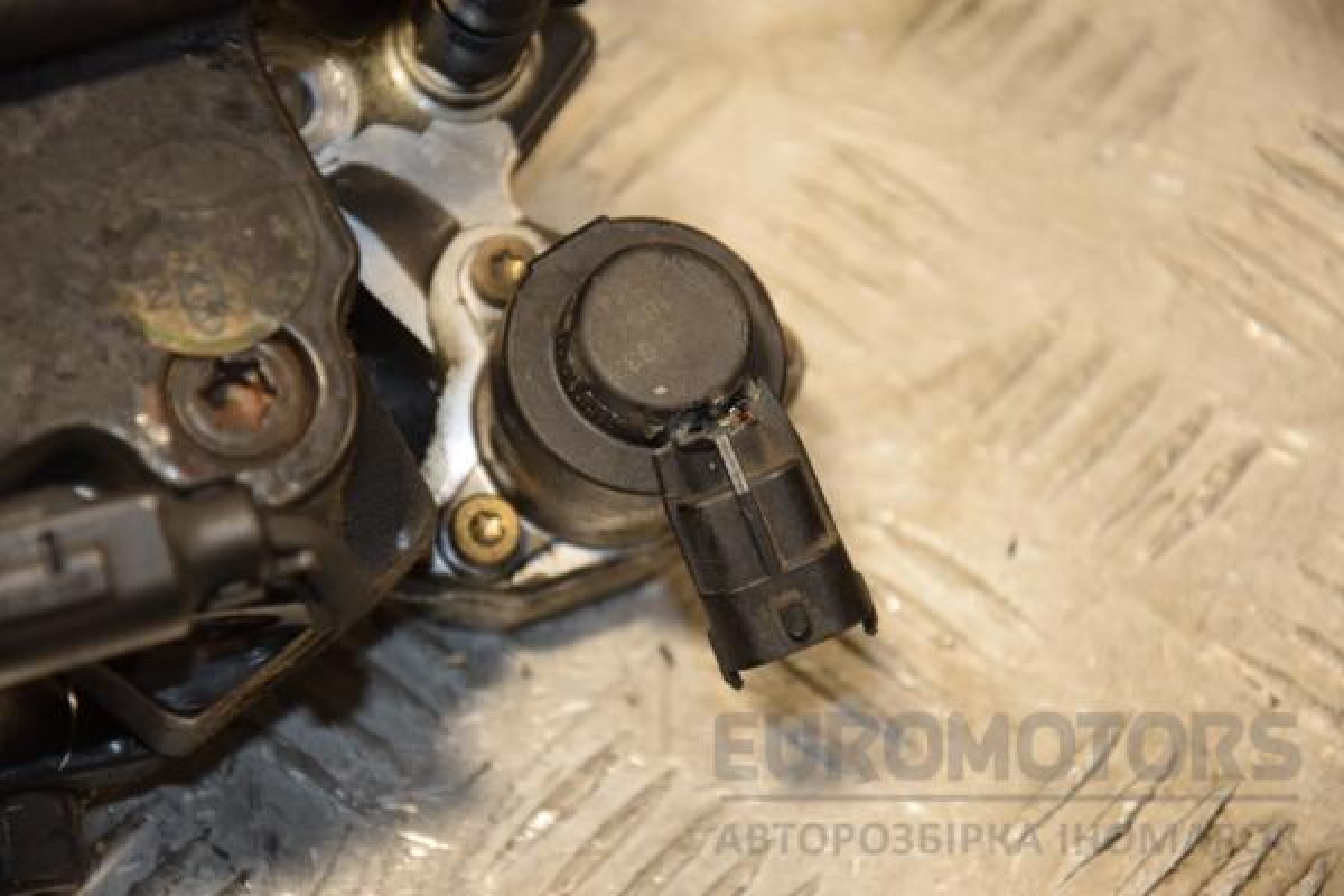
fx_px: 5880
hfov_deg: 13.0
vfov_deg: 8.7
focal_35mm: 158
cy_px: 448
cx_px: 672
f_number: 5.6
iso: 800
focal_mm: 105
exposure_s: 1/100
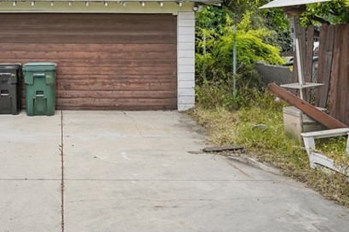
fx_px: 388
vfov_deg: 32.5
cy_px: 50
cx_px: 62
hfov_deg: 45.6
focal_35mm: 40
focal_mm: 16
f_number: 8
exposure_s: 1/500
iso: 400
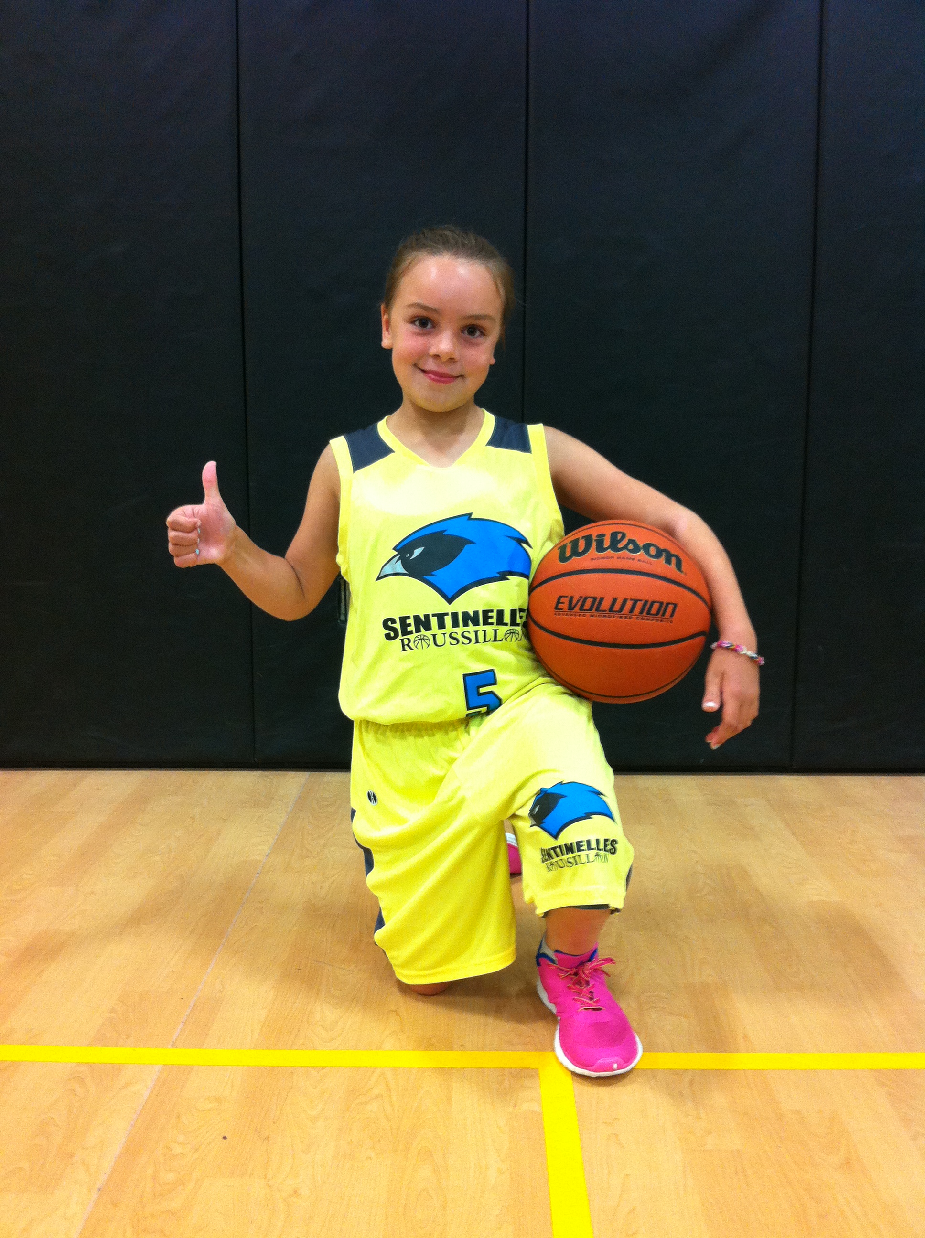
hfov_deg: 40.6
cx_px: 462
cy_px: 619
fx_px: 1250
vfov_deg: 52.7
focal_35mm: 35
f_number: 2.8
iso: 160
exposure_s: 1/15
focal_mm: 3.85
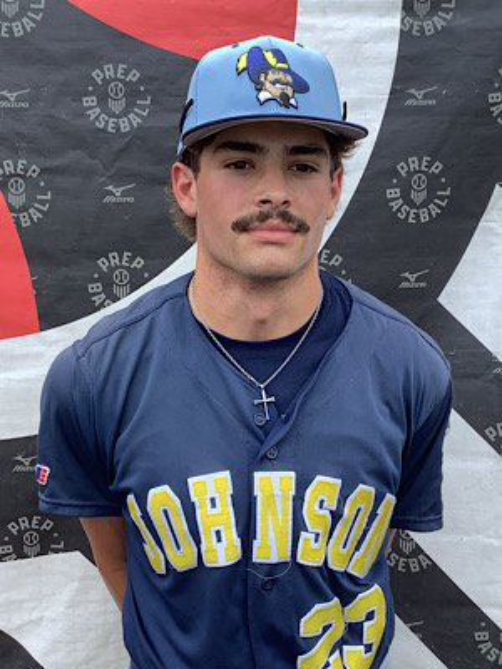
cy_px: 334
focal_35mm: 31
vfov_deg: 58.4
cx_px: 251
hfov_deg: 45.4
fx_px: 599
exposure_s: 1/460
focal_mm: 3.3
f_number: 2.4
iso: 25
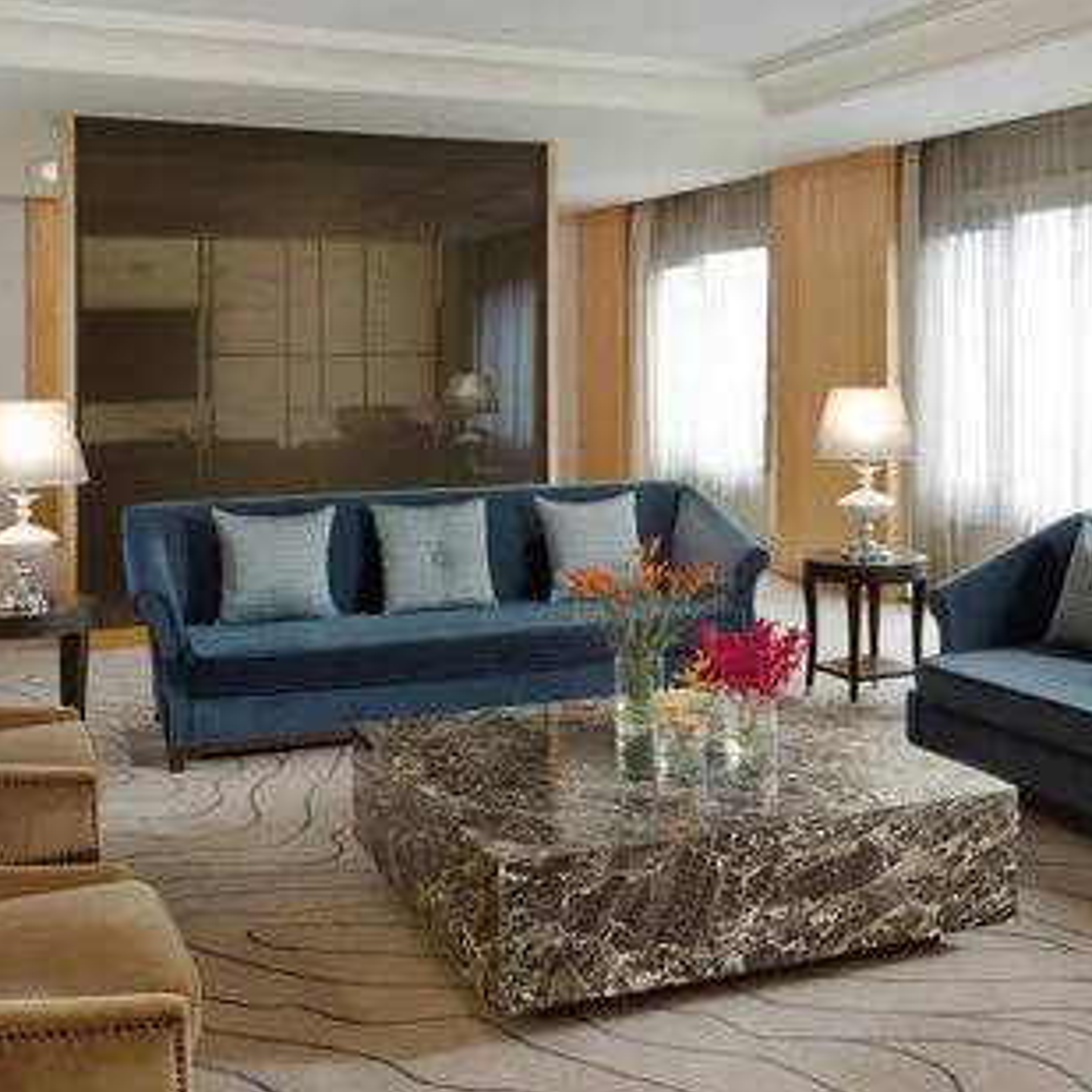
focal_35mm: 37
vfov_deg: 44.2
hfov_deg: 44.7
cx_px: 643
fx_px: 1321
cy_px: 355
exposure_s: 1/2
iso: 100
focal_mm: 21
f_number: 8
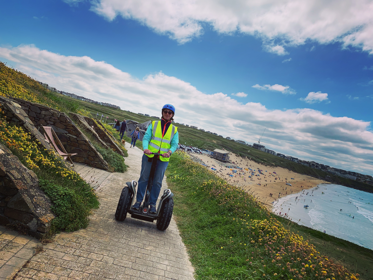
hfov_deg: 67.3
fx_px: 280
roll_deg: -17.8
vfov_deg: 53.1
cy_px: 140
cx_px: 186
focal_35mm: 26
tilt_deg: +2.6
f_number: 1.8
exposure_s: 1/4902
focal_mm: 4.25
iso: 25
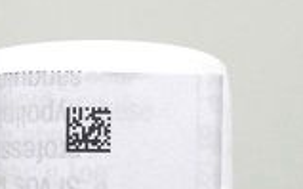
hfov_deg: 14.1
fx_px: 1221
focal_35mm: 148
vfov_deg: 8.4
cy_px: 359
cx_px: 90
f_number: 3.2
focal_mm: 7.9
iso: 80
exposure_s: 1/500
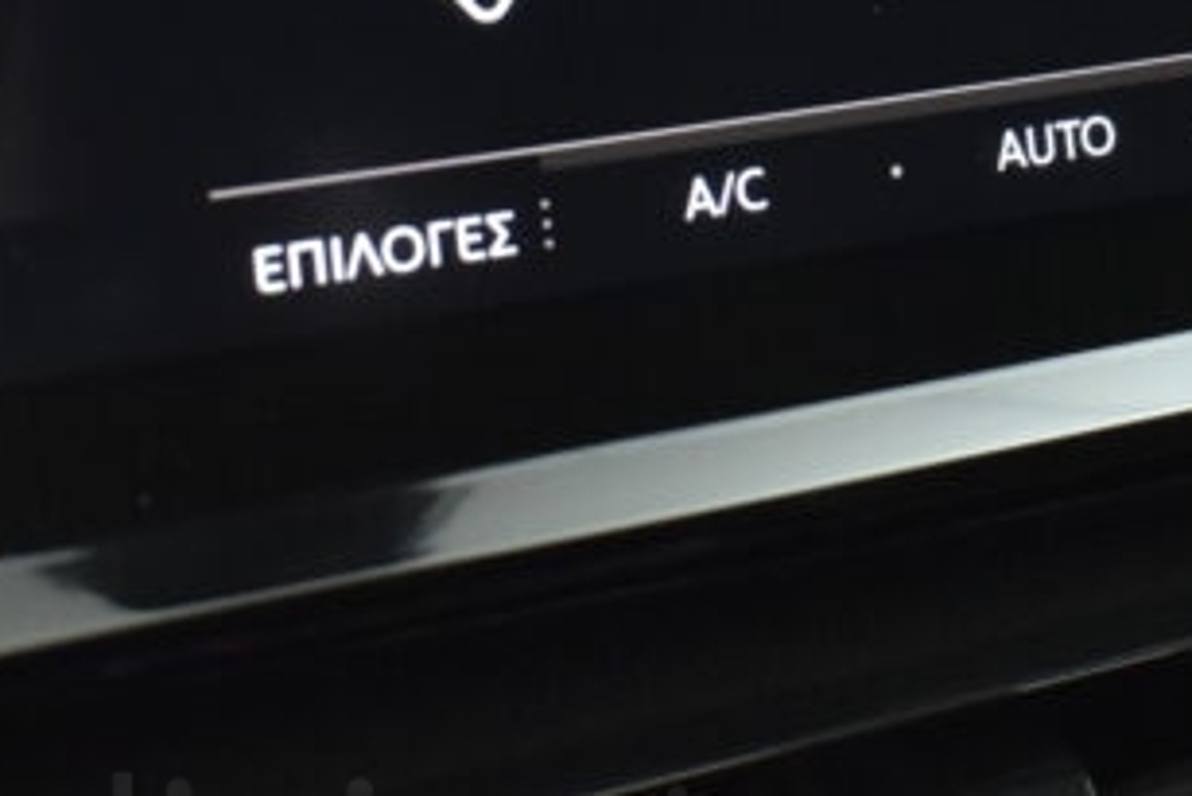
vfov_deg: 14.5
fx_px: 2981
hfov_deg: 22.6
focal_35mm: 90
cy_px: -264
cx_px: 749
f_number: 3.5
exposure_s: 1/60
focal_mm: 18
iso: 1600
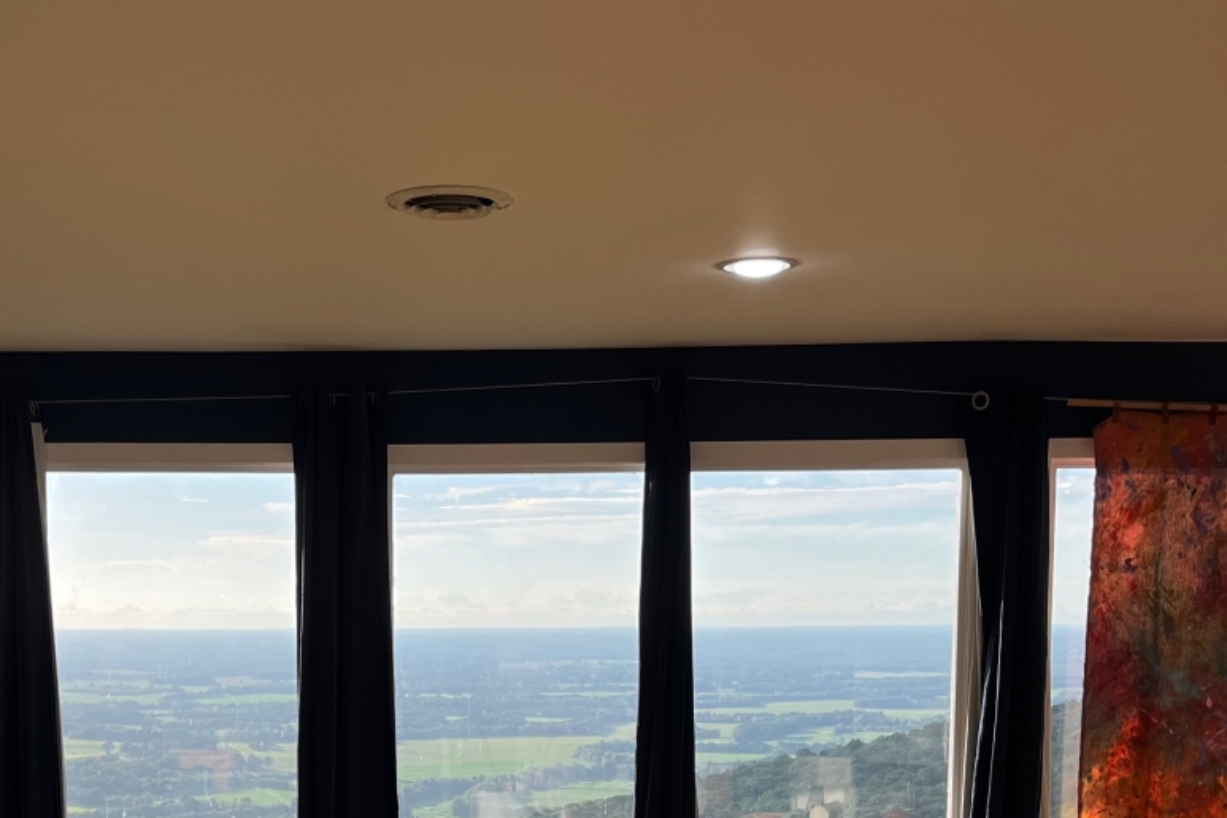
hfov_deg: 35.4
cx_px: 446
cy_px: 815
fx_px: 1908
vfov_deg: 23.2
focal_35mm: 56
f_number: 1.6
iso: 50
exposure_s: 1/913
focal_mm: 5.1
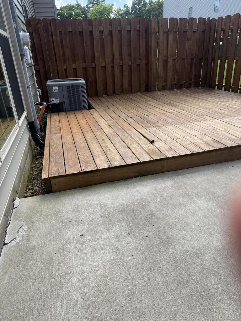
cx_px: 120
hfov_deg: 56.8
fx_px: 223
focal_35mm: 24
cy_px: 160
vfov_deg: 71.6
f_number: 1.78
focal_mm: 6.76
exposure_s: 1/1437
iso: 80
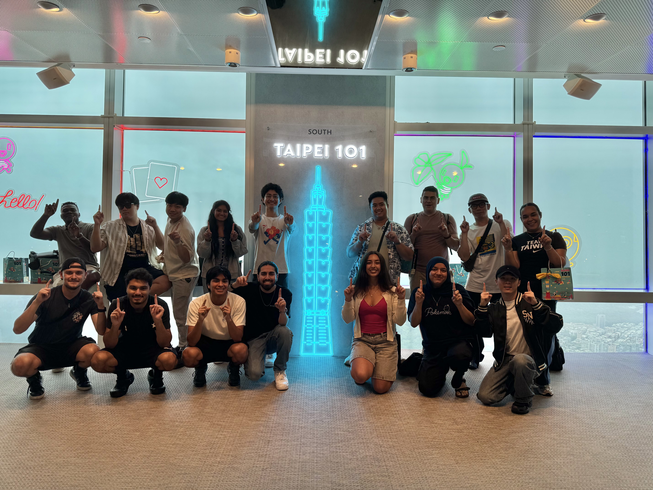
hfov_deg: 71.6
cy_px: 245
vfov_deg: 56.8
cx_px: 326
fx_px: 453
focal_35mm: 24
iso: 80
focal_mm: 6.76
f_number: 1.78
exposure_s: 1/284
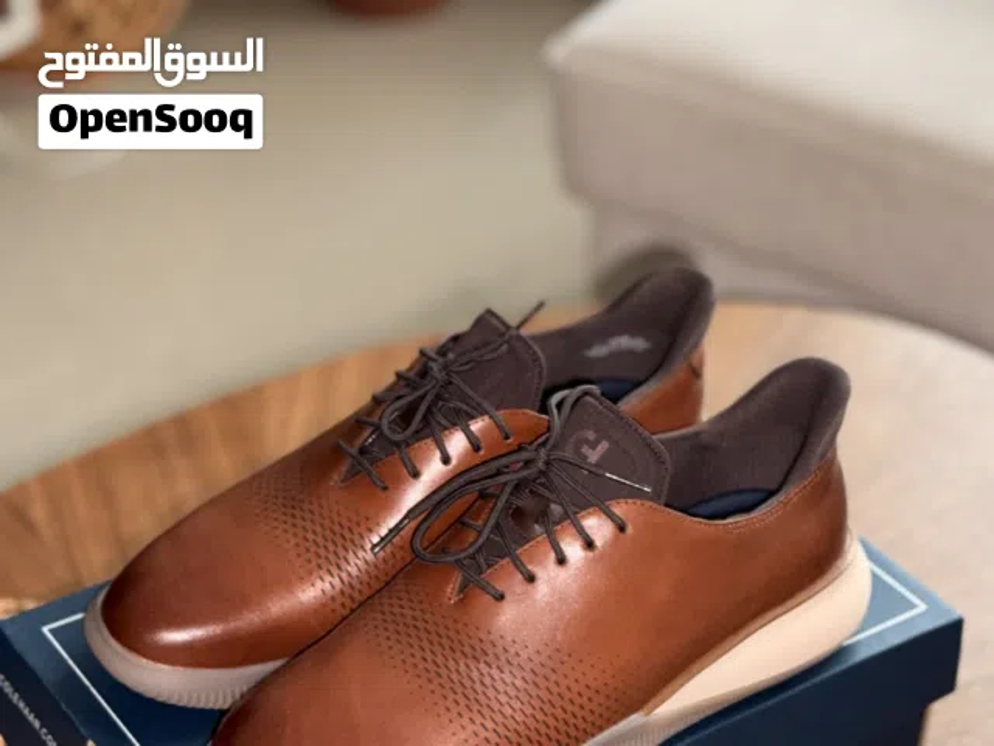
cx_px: 497
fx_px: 1378
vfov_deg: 30.3
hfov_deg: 39.7
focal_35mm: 48
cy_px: 373
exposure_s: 1/13
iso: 50
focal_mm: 6.76
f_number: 1.78
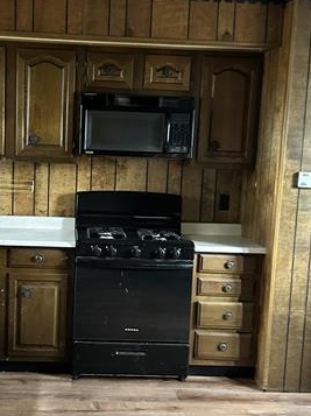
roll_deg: -1.8
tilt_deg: -5.7
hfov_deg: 26.0
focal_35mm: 56
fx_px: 672
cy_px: 231
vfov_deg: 34.3
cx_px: 120
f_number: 1.5
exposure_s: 1/43
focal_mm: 5.7
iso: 500
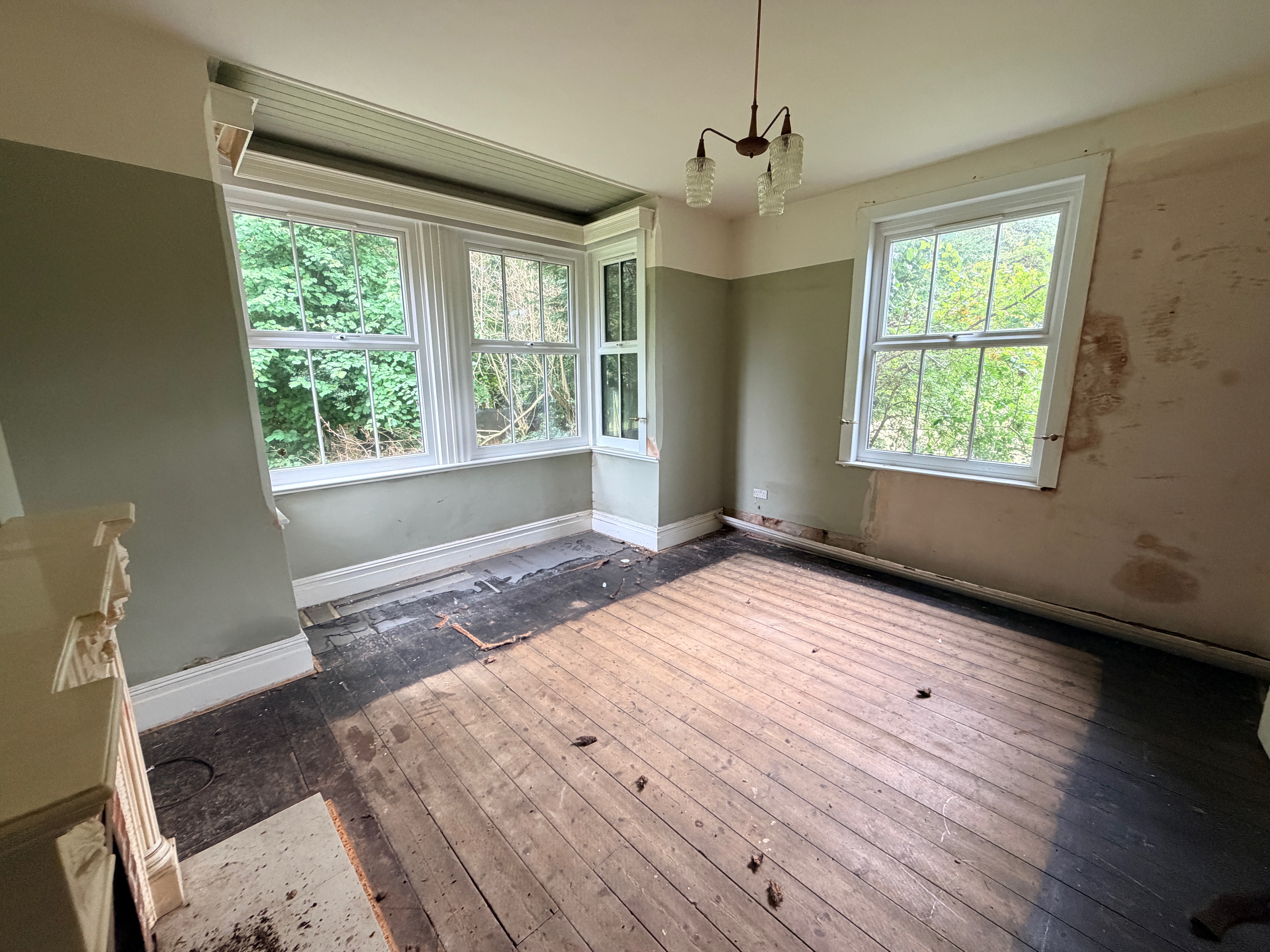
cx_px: 635
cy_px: 476
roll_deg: +0.5
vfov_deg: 85.7
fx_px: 514
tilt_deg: -11.1
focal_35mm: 14
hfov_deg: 102.1
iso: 320
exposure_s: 1/75
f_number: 2.2
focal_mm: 2.22
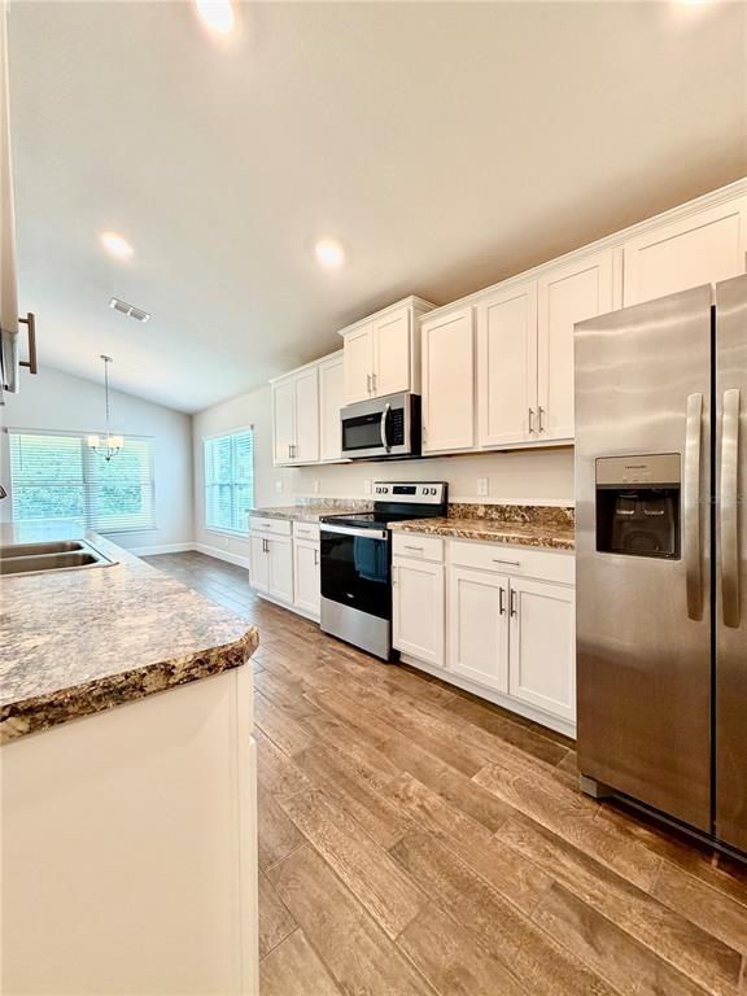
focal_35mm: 14
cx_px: 374
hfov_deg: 85.7
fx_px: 403
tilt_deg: -1.7
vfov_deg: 102.1
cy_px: 498
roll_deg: +0.7
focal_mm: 2.22
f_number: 2.2
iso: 320
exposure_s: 1/120
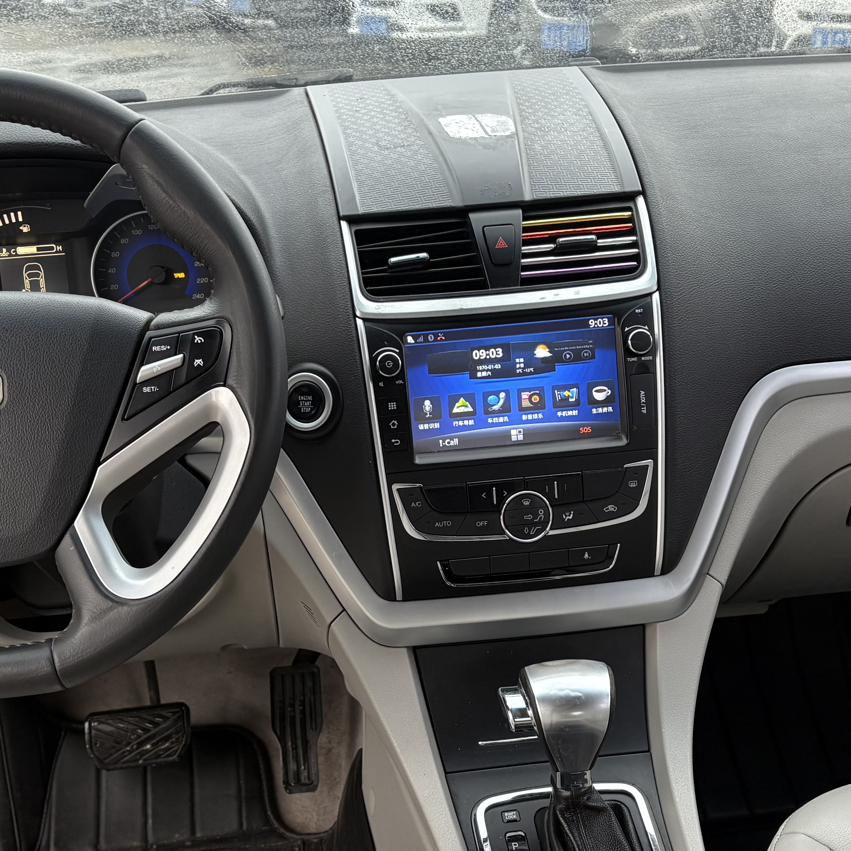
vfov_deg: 35.2
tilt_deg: -23.3
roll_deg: +3.8
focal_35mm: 48
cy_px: 509
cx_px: 390
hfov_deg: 35.3
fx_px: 1335
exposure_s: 1/60
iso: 125
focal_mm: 5.96
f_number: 1.6
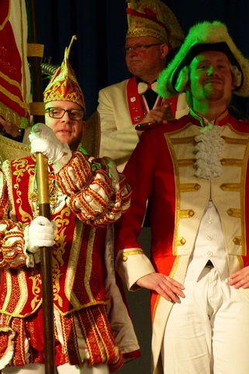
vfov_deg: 11.9
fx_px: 1795
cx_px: 30
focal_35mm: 173
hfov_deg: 7.9
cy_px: 187
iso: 400
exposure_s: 1/60
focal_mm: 22.2
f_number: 2.8
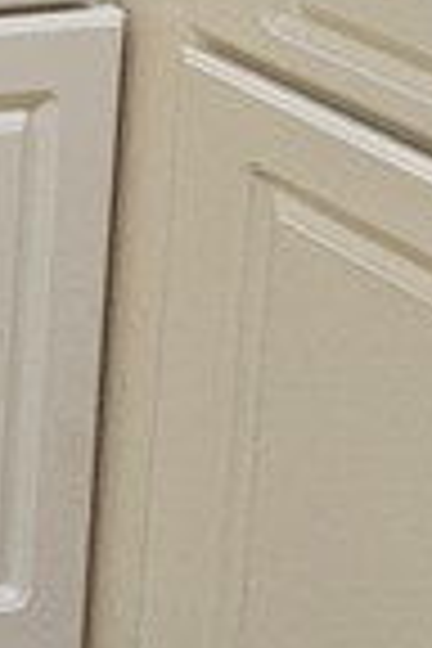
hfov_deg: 7.6
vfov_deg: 16.3
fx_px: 1728
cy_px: -644
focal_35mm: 96
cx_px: -1418
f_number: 2.2
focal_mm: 2.2
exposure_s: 1/60
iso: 400
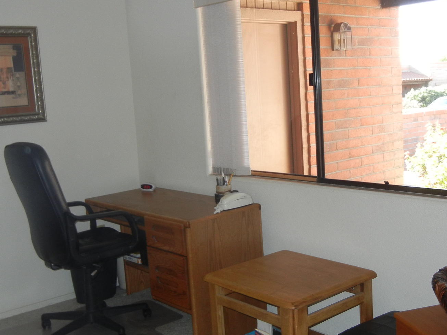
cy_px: 163
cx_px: 258
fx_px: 607
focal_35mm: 47
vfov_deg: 30.9
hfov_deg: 40.3
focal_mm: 5.4
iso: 160
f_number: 3.5
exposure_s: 1/34.1
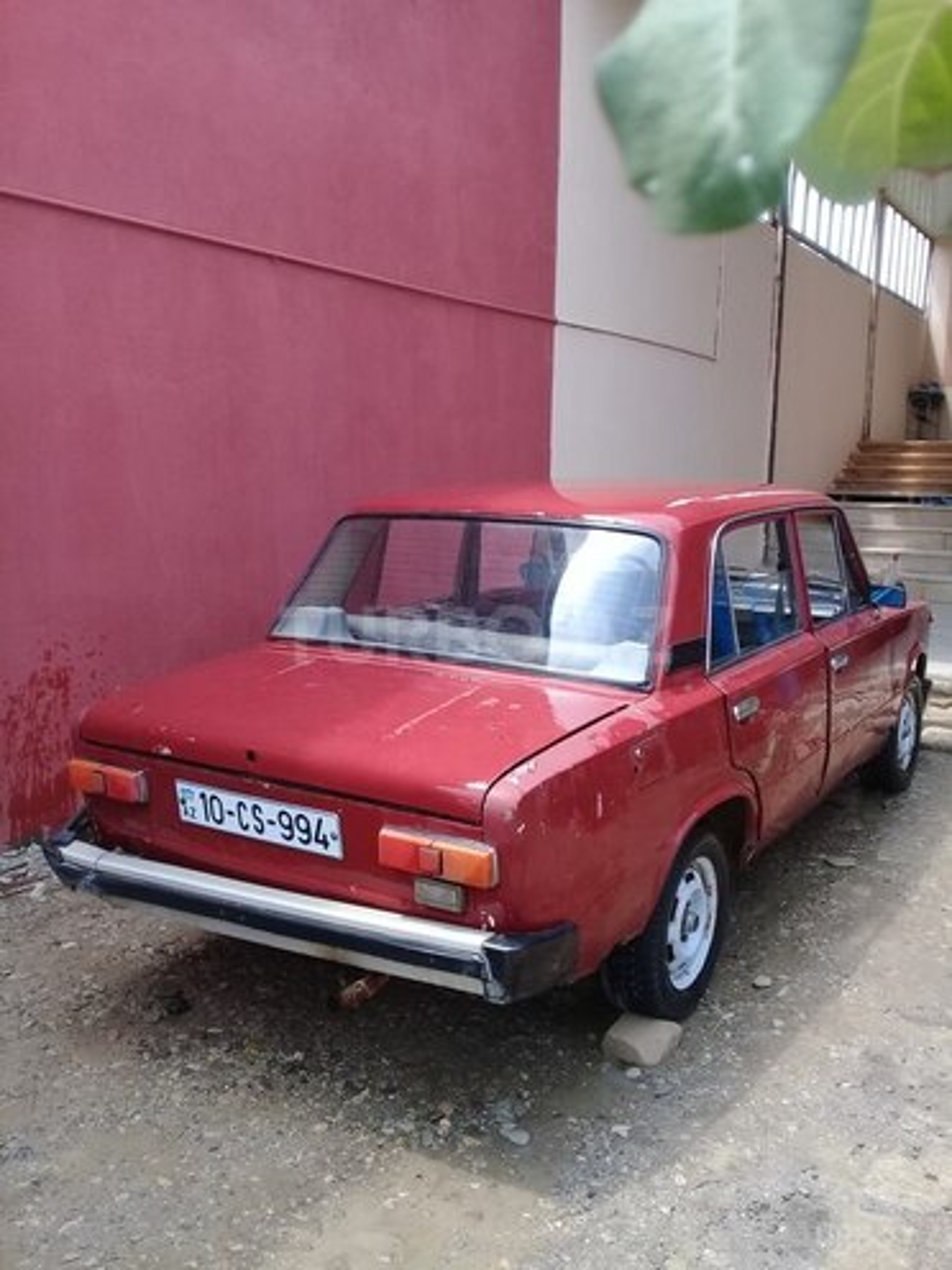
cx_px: 476
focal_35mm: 31
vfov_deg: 58.4
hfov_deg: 45.4
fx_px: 1137
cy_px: 635
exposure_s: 1/396
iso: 50
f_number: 2.2
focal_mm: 3.3
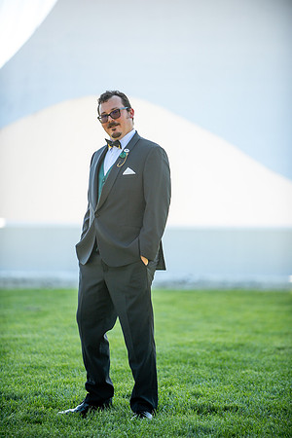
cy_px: 219
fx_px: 2129
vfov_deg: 11.7
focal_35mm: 175
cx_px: 146
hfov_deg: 7.8
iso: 400
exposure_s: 1/1600
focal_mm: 175
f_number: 2.8
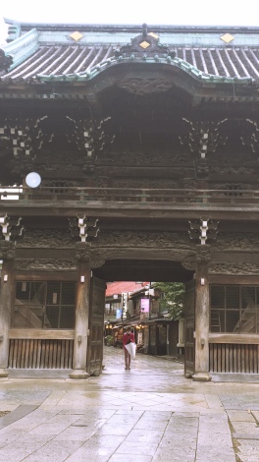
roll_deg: -2.5
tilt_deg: +10.0
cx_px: 156
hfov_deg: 27.6
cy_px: 231
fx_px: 526
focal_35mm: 43
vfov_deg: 47.4
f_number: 2.2
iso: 40
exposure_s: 1/120
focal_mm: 4.15
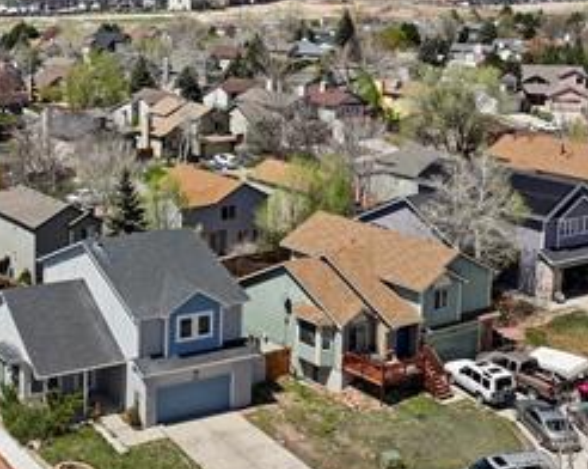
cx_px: 131
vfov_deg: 24.6
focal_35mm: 61
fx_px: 1060
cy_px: 114
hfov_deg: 30.4
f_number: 2.8
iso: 100
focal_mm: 12.29
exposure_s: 1/40
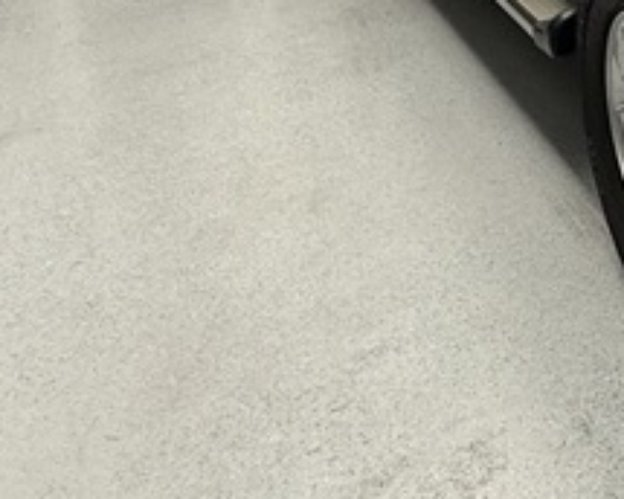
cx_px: 1123
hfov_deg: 20.5
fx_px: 1200
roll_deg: +0.7
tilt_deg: -10.3
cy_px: -264
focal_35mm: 65
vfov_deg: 20.0
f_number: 2.2
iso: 200
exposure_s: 1/100
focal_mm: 2.22
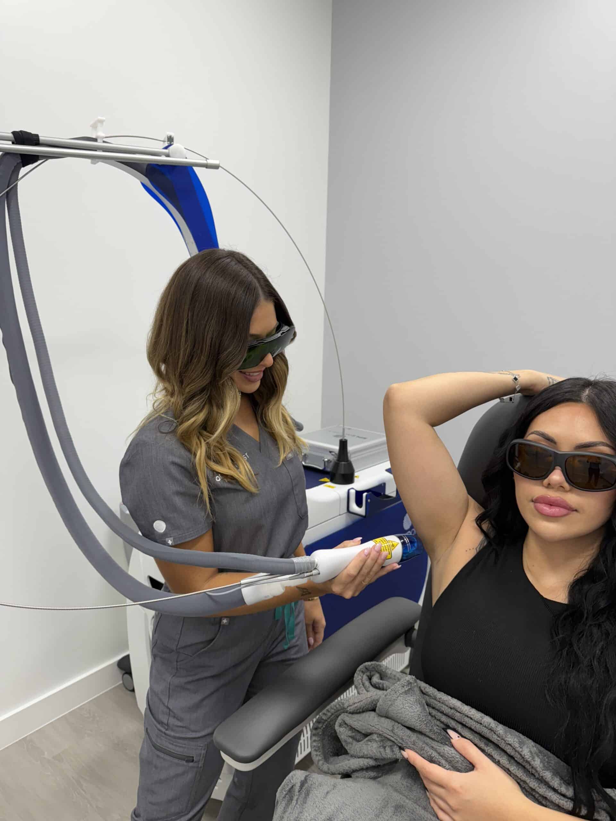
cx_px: 308
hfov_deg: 56.8
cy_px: 410
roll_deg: -1.4
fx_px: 569
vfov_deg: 71.6
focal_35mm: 24
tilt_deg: -10.1
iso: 80
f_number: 1.78
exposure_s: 1/120
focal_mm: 6.76
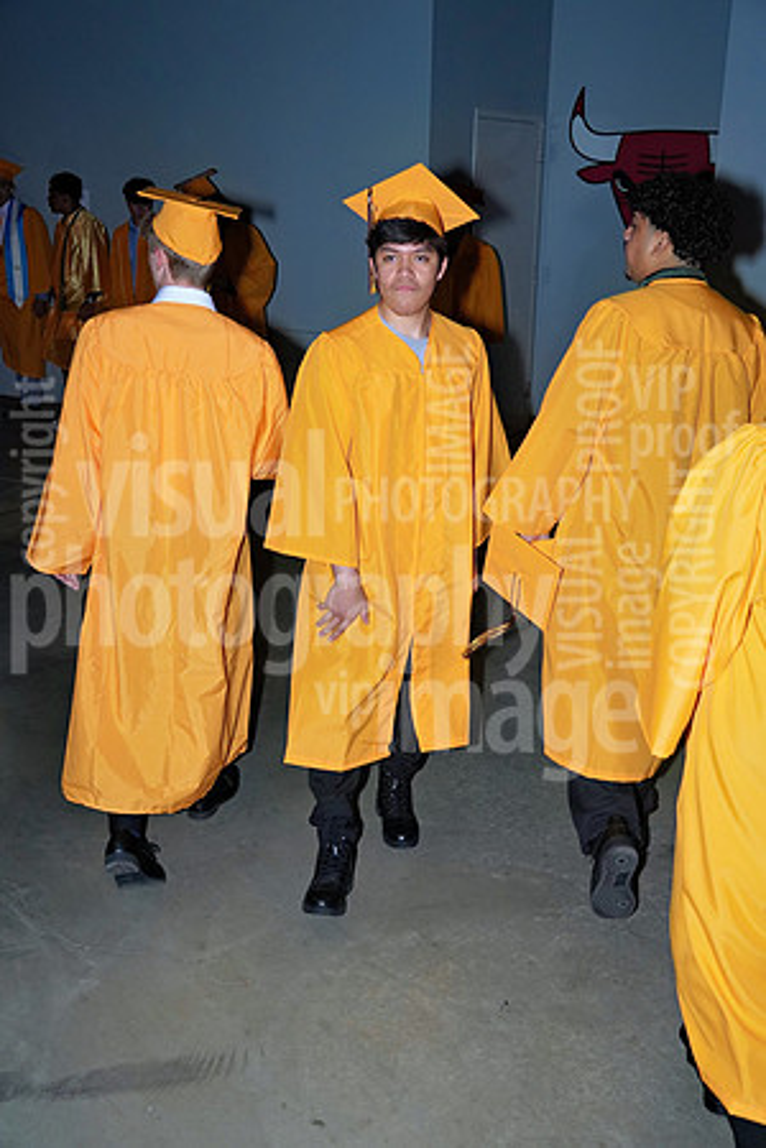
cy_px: 574
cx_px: 383
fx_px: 1245
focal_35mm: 39
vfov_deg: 49.6
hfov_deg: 34.2
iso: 1000
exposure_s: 1/250
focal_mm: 26
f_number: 4.5
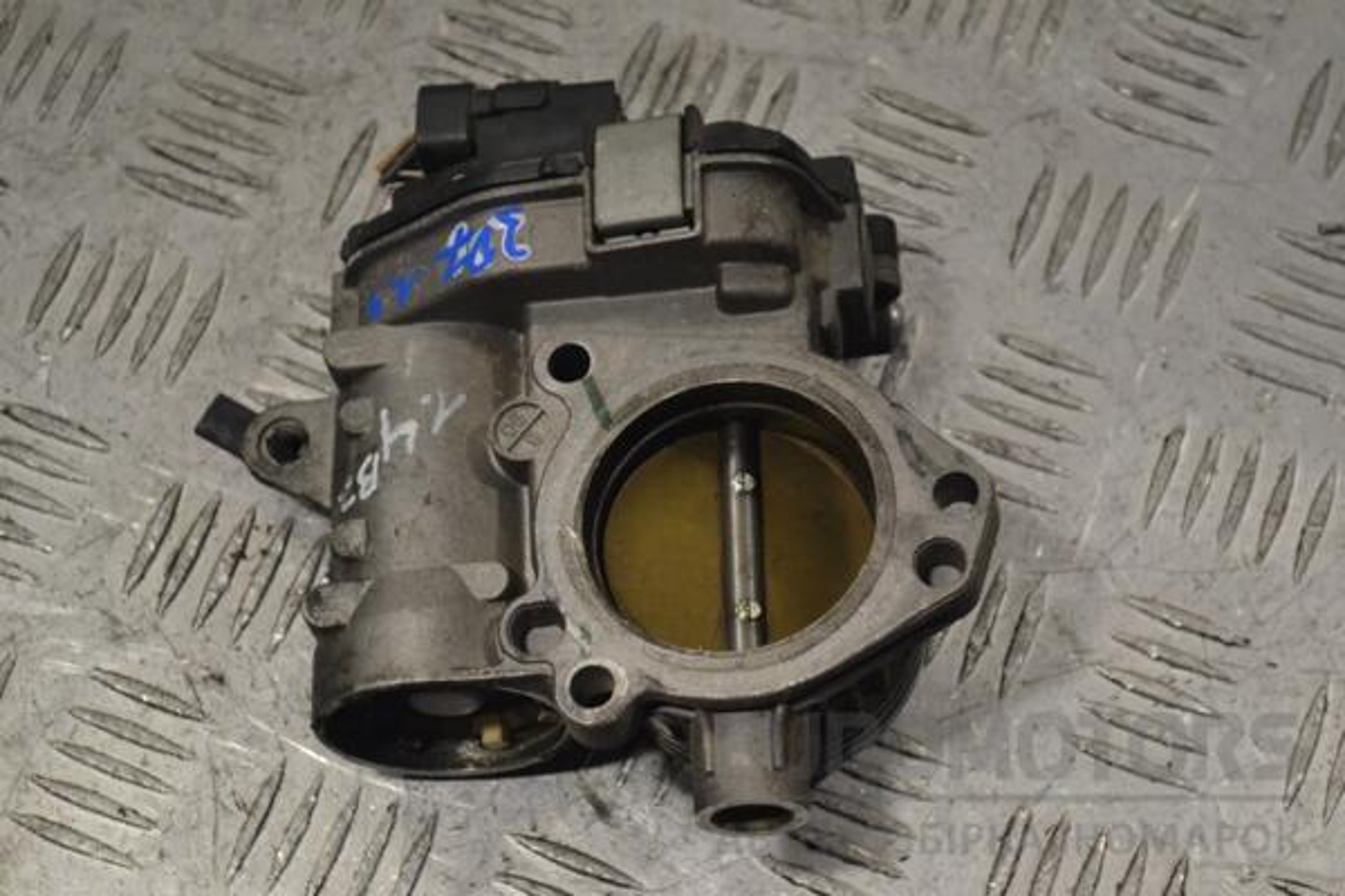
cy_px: 448
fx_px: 3082
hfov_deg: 24.6
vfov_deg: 16.6
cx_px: 672
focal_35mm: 82
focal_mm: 55
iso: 3200
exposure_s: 1/640
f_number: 5.6
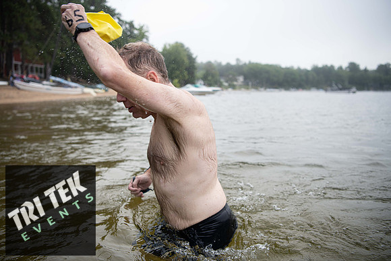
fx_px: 337
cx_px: 196
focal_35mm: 31
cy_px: 130
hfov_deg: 60.3
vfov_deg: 42.3
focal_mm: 31
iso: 400
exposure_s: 1/800
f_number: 3.2
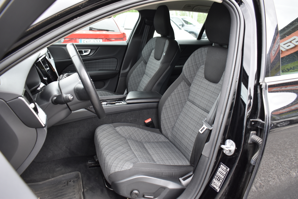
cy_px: 100
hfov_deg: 67.4
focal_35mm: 27
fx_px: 223
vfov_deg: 47.9
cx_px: 149
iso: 400
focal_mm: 18
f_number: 4.8
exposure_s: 1/90
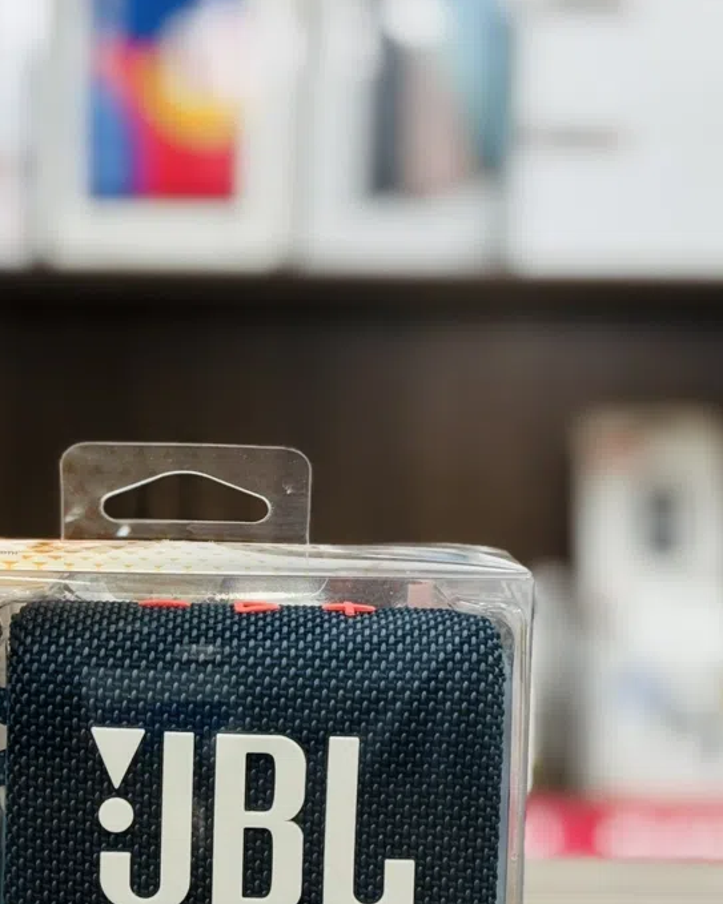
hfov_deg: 15.0
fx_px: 2729
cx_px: 170
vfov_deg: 18.7
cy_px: 692
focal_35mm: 102
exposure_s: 1/50
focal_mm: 5.96
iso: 32
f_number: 1.6
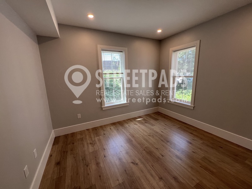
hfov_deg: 106.2
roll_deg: +2.4
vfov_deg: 89.9
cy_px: 94
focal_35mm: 13
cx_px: 126
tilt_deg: -9.4
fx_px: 95
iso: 64
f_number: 1.8
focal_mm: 1.57
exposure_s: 1/120
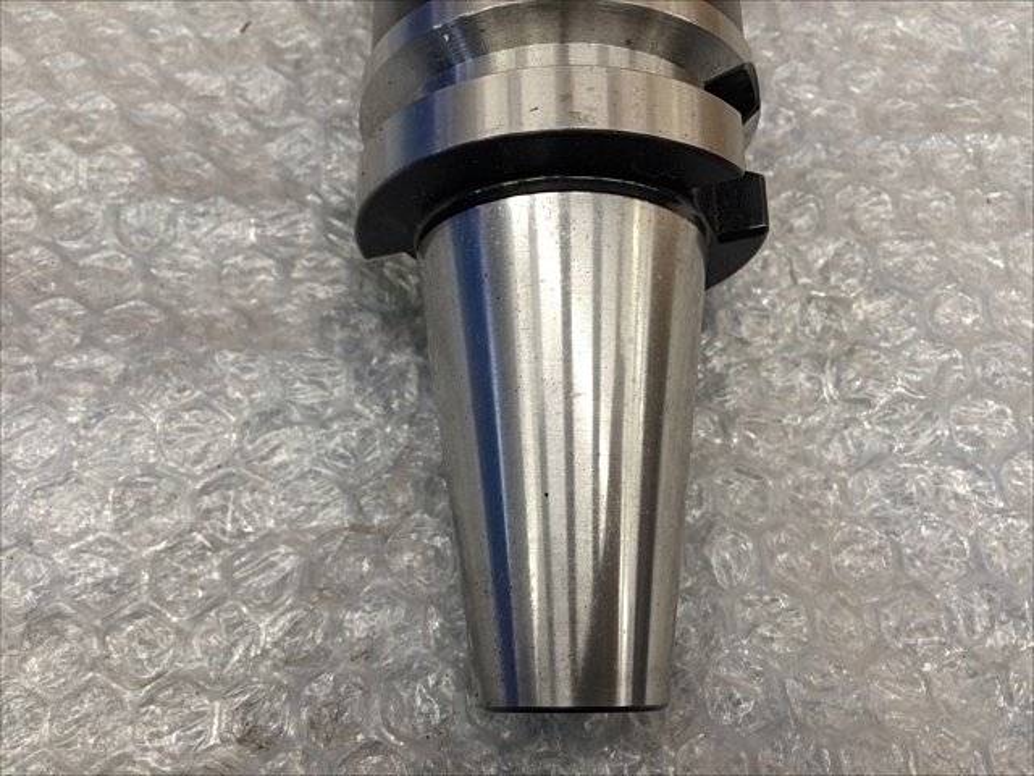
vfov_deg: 48.2
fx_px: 866
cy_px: 388
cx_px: 517
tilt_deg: -69.1
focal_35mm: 29
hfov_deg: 61.7
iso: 80
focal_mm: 4.15
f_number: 2.2
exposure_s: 1/30
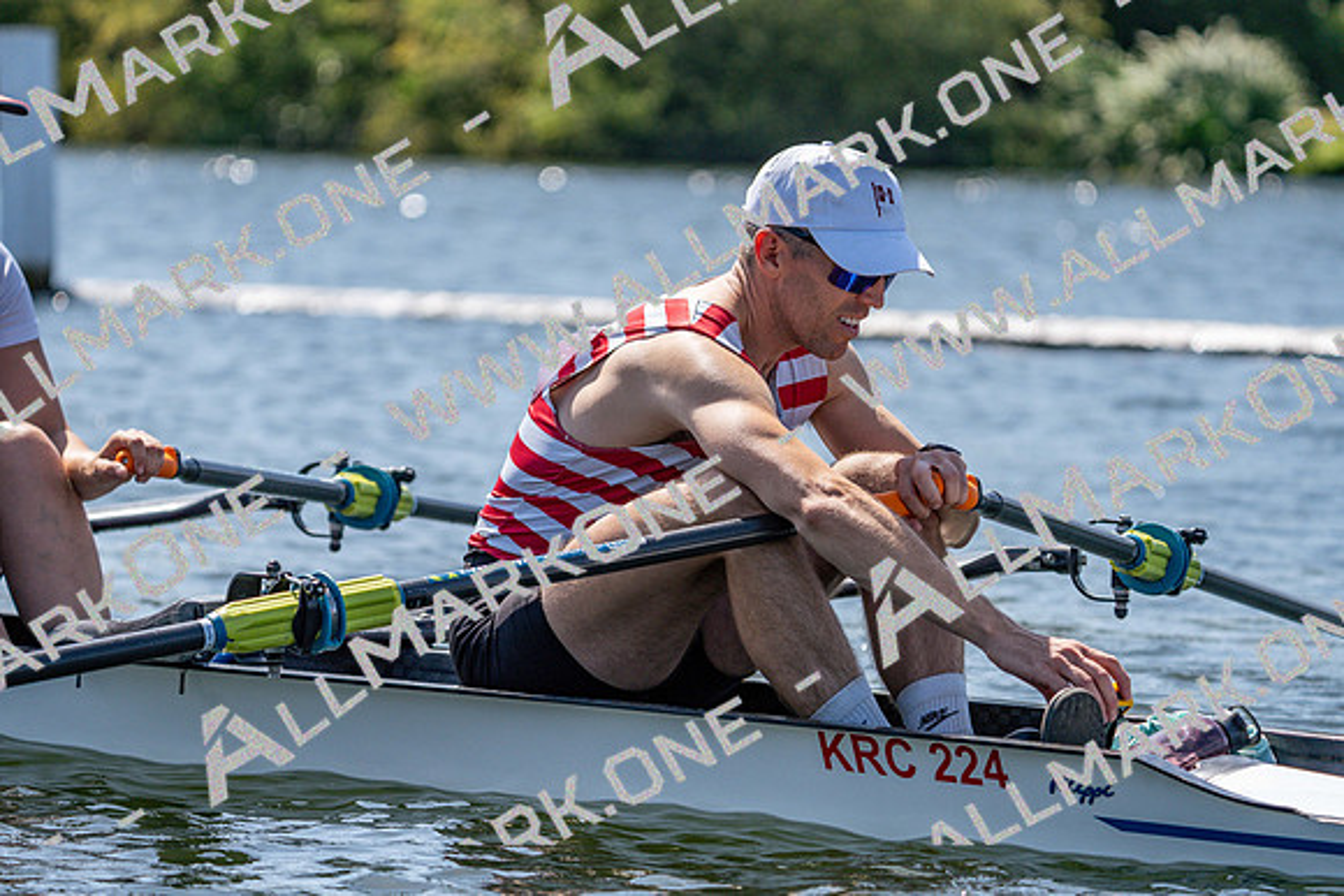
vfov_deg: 6.0
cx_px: 672
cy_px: 448
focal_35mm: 230
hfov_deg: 8.9
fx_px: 8588
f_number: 5.6
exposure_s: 1/2000
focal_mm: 230
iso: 320
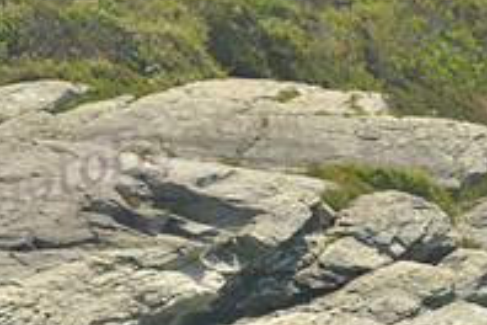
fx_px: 15840
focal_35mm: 1171
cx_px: -172
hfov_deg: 1.8
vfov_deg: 1.2
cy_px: 319
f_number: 8
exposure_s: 1/1000
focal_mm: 400
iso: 280
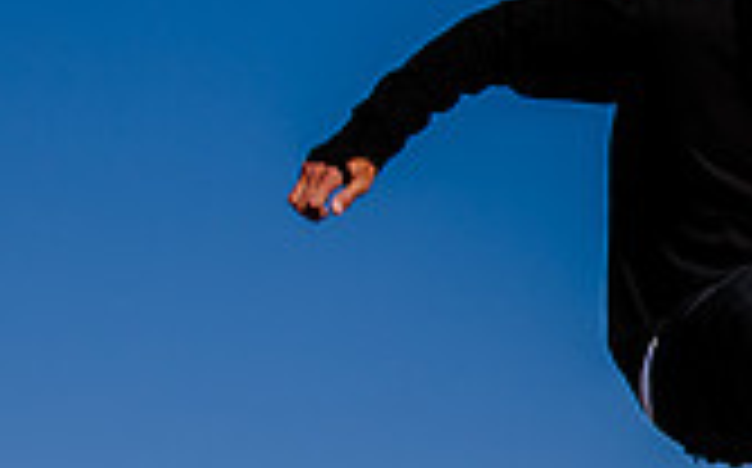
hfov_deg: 11.3
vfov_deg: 7.2
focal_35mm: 181
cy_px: 192
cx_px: 963
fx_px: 3706
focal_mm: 38
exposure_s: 1/500
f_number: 11
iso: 200
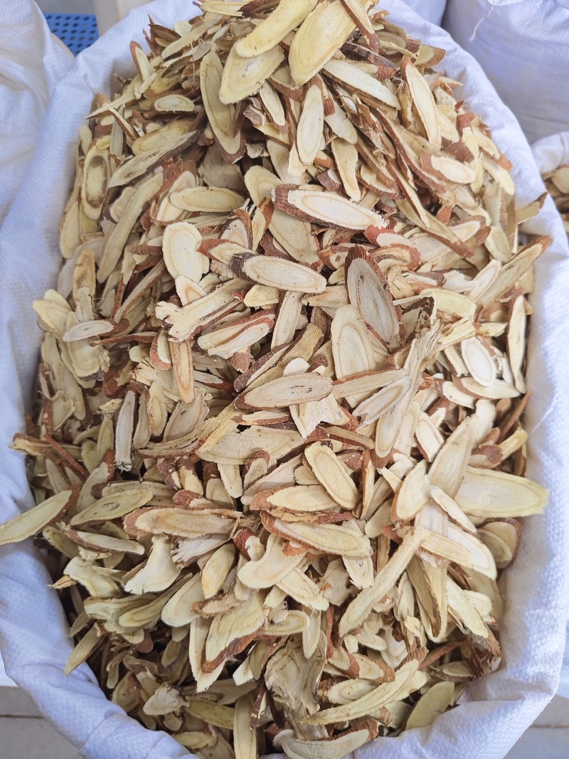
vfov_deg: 71.6
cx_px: 284
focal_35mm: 24
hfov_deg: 56.8
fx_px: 526
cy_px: 380
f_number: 1.88
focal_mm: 5.56
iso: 237
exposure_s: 1/100
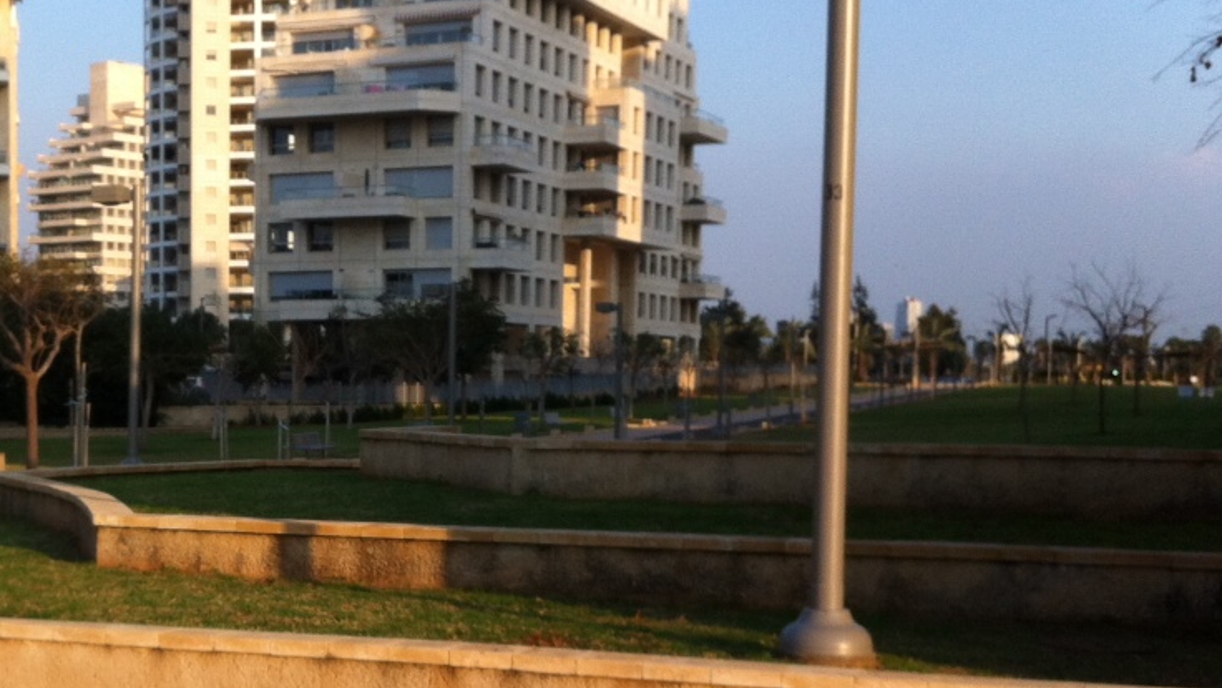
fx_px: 2171
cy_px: 527
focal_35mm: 67
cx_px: 267
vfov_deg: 17.9
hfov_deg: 30.8
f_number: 2.8
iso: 80
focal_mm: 3.85
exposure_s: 1/656
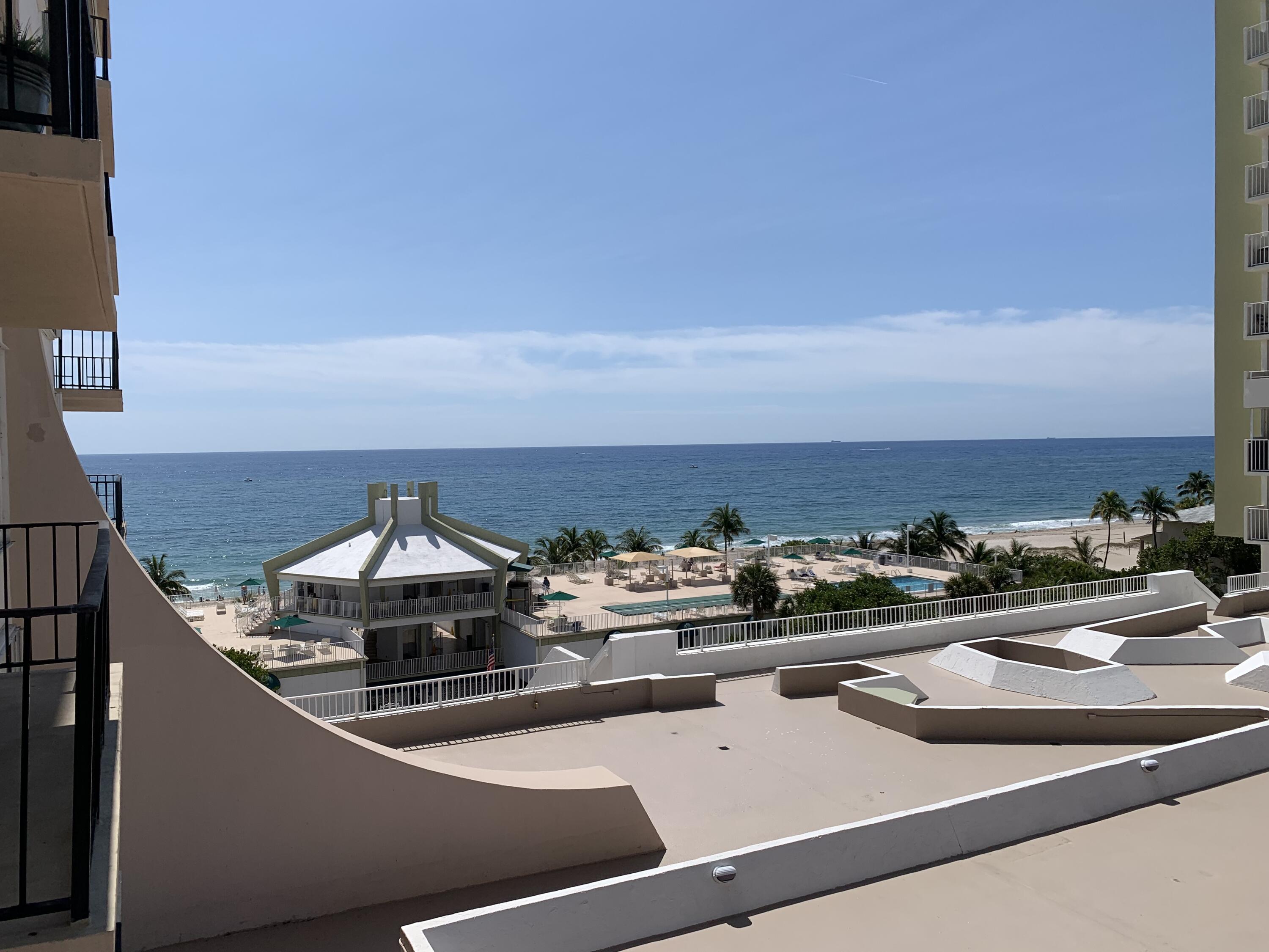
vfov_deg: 53.1
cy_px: 476
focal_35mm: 26
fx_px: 953
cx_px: 634
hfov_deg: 67.3
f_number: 1.8
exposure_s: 1/5405
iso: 25
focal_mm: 4.25
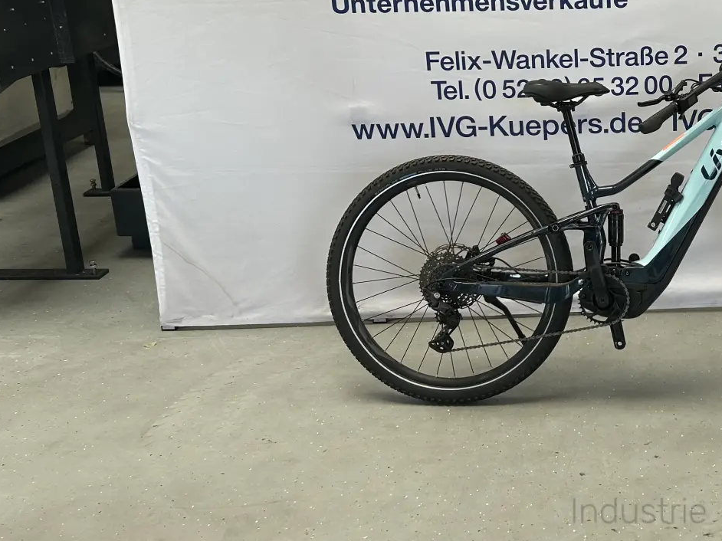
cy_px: 168
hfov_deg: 34.6
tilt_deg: -16.7
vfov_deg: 27.3
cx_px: 617
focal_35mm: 53
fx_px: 1105
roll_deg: +1.7
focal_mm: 5.7
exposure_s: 1/121
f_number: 1.5
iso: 40
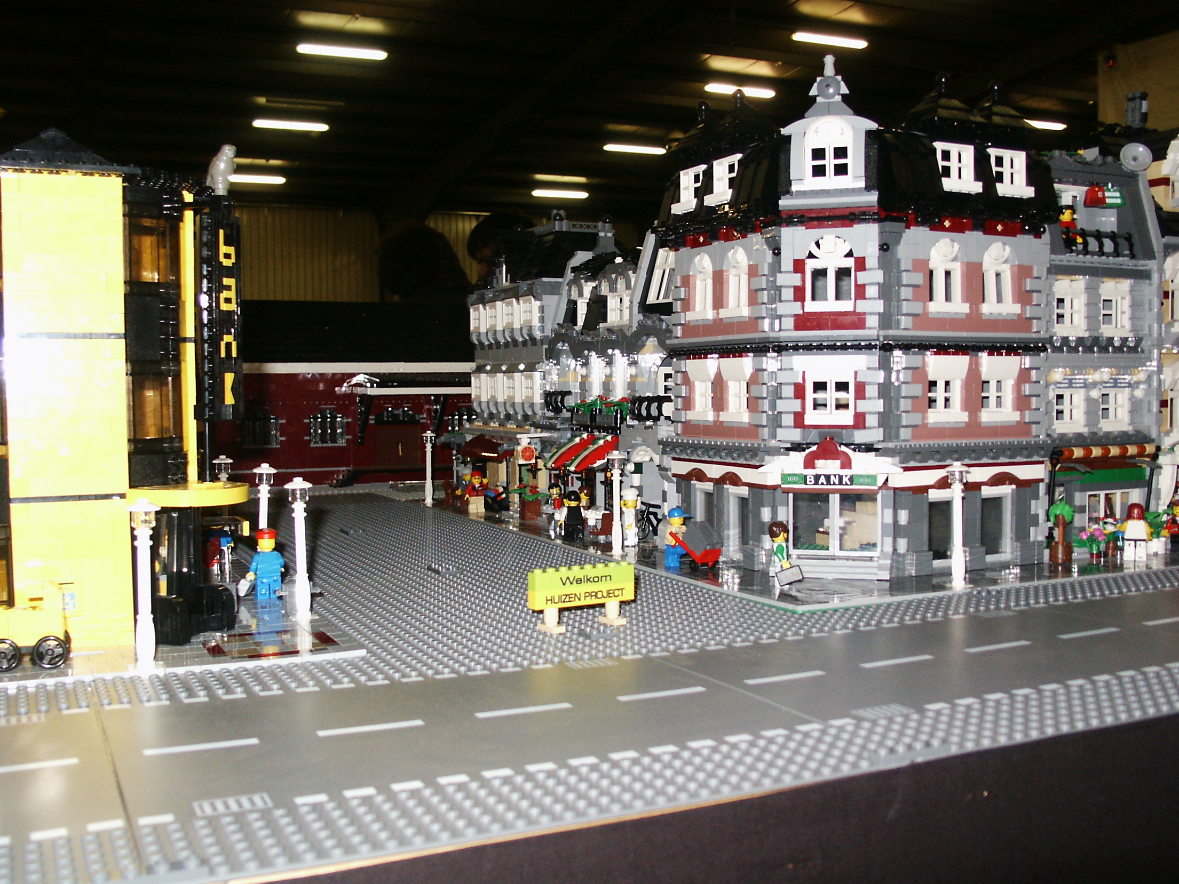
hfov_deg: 51.4
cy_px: 430
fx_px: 1226
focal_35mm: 36
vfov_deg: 39.7
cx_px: 588
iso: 200
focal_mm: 7.2
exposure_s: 1/45
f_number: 3
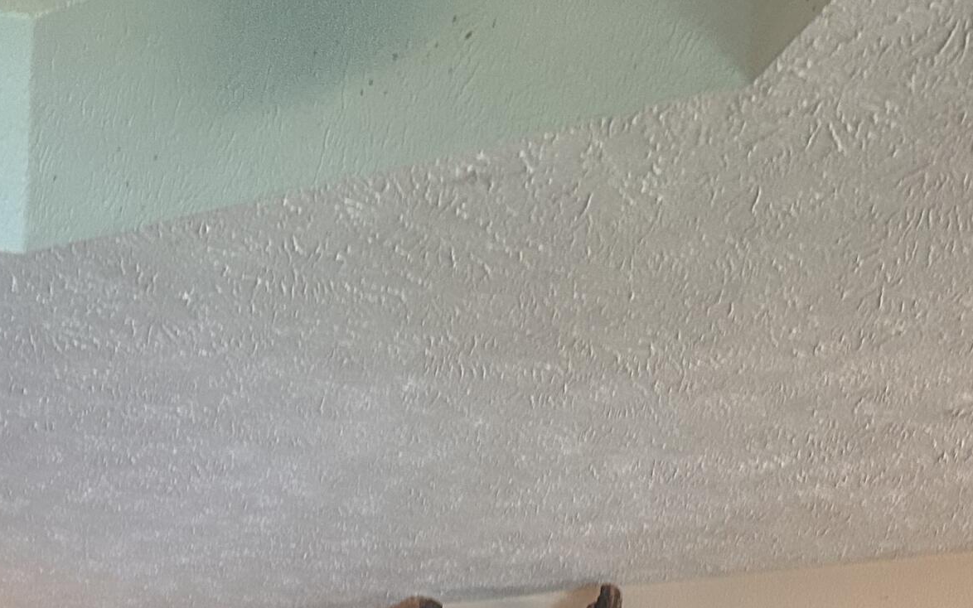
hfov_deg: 31.5
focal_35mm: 65
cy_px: 918
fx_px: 1724
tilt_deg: +2.7
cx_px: 450
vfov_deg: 17.9
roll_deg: -1.2
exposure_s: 1/60
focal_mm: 6.86
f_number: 1.78
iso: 500
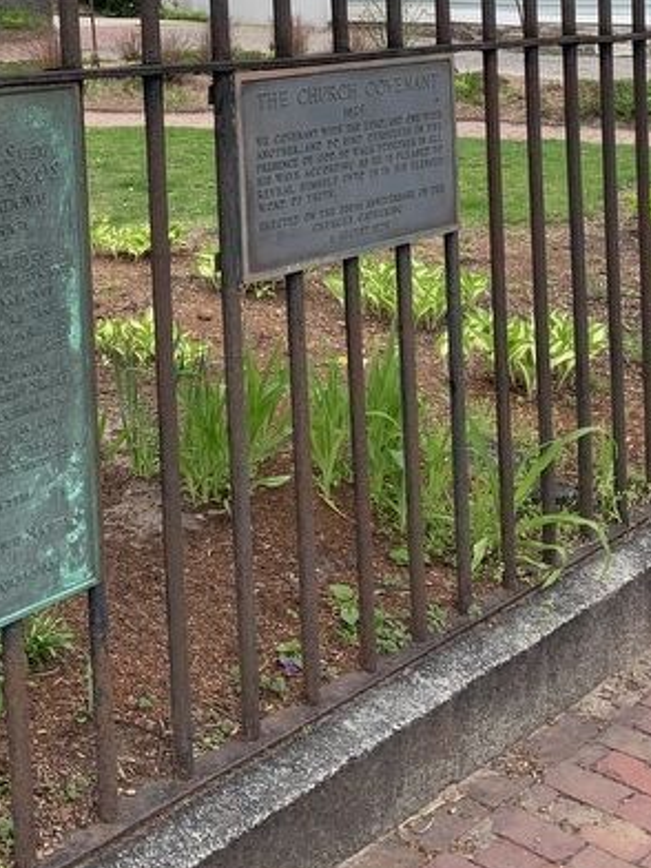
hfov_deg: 27.5
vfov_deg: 34.2
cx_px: 268
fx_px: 1329
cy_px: 86
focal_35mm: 53
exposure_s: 1/692
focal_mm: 4.25
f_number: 1.8
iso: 25
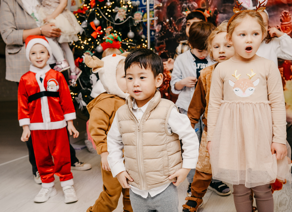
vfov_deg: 26.5
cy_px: 99
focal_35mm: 54
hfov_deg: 35.9
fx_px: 450
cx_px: 123
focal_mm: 48
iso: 320
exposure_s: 1/160
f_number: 4.5
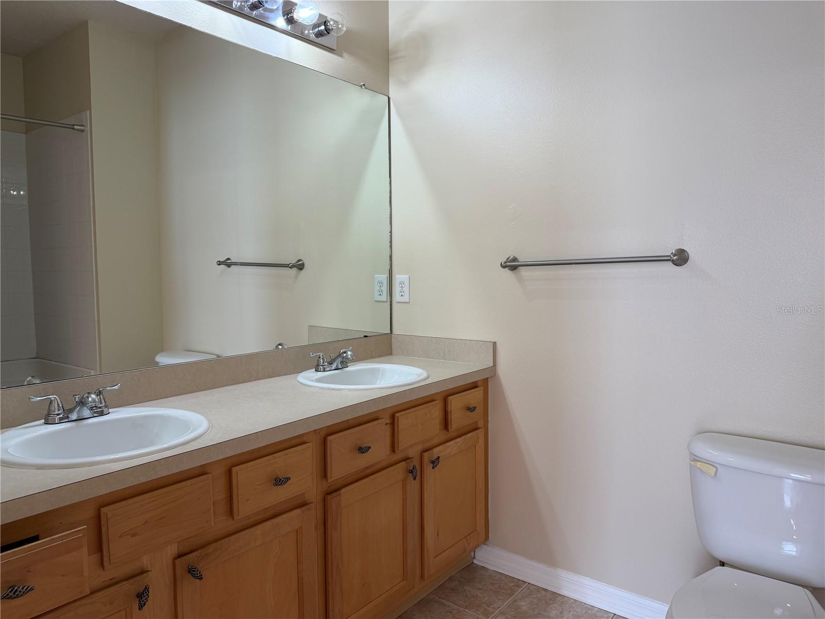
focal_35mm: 24
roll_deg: +0.9
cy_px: 310
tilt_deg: -5.1
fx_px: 572
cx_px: 412
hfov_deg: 71.6
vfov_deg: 56.8
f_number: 1.78
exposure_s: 1/120
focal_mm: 6.76
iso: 125
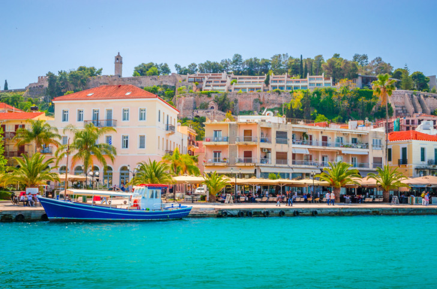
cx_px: 218
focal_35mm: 48
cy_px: 144
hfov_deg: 41.2
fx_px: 581
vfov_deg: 27.9
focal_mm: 32
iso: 250
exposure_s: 1/100
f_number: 13
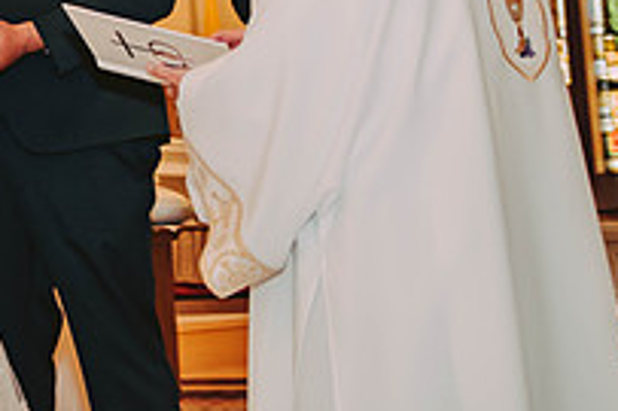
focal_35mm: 100
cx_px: -43
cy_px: -132
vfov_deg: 13.2
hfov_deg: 19.6
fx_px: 1715
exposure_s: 1/100
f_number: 2.8
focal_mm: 35
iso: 800
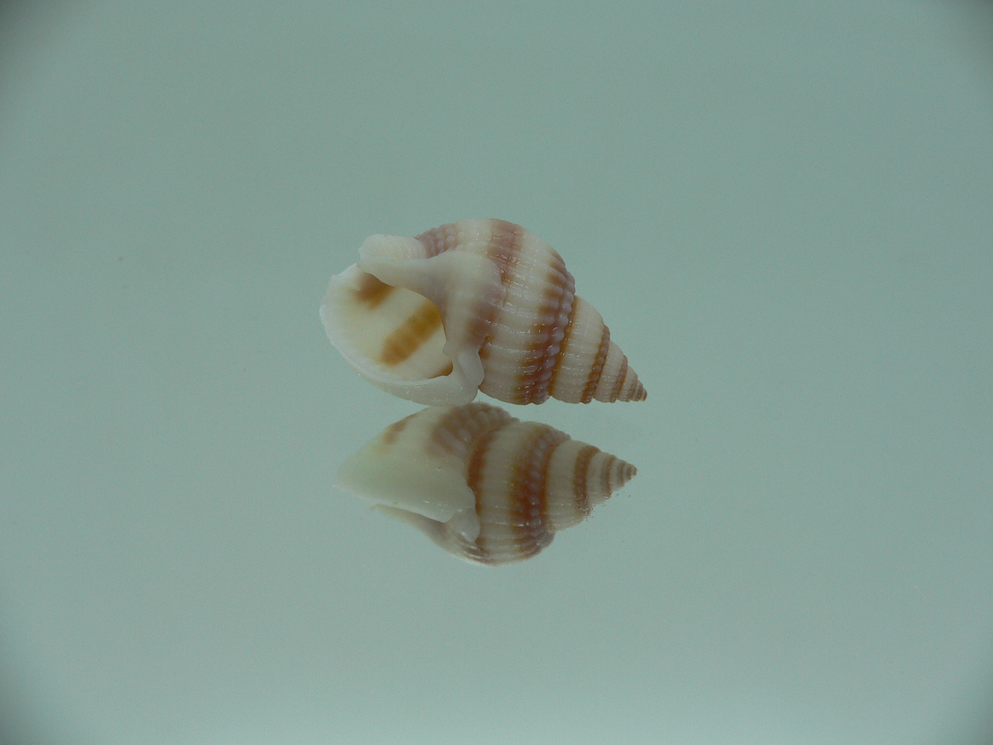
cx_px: 496
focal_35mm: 35
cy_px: 372
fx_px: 1004
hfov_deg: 52.6
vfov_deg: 40.7
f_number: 2.8
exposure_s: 1/60
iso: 80
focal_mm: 4.6
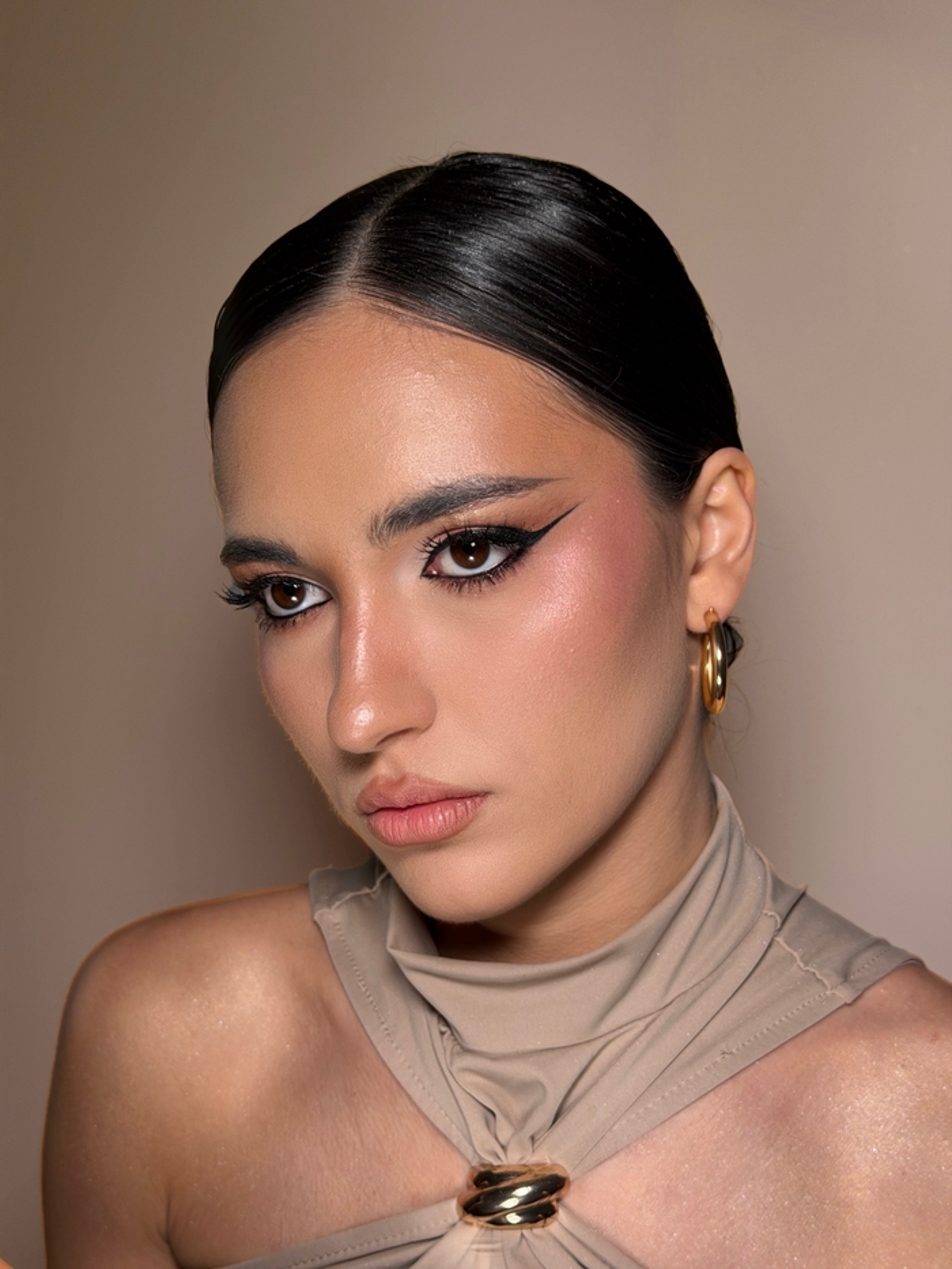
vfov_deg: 39.7
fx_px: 1760
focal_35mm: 48
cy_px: 634
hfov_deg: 30.3
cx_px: 476
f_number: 1.78
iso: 50
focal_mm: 6.76
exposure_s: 1/149
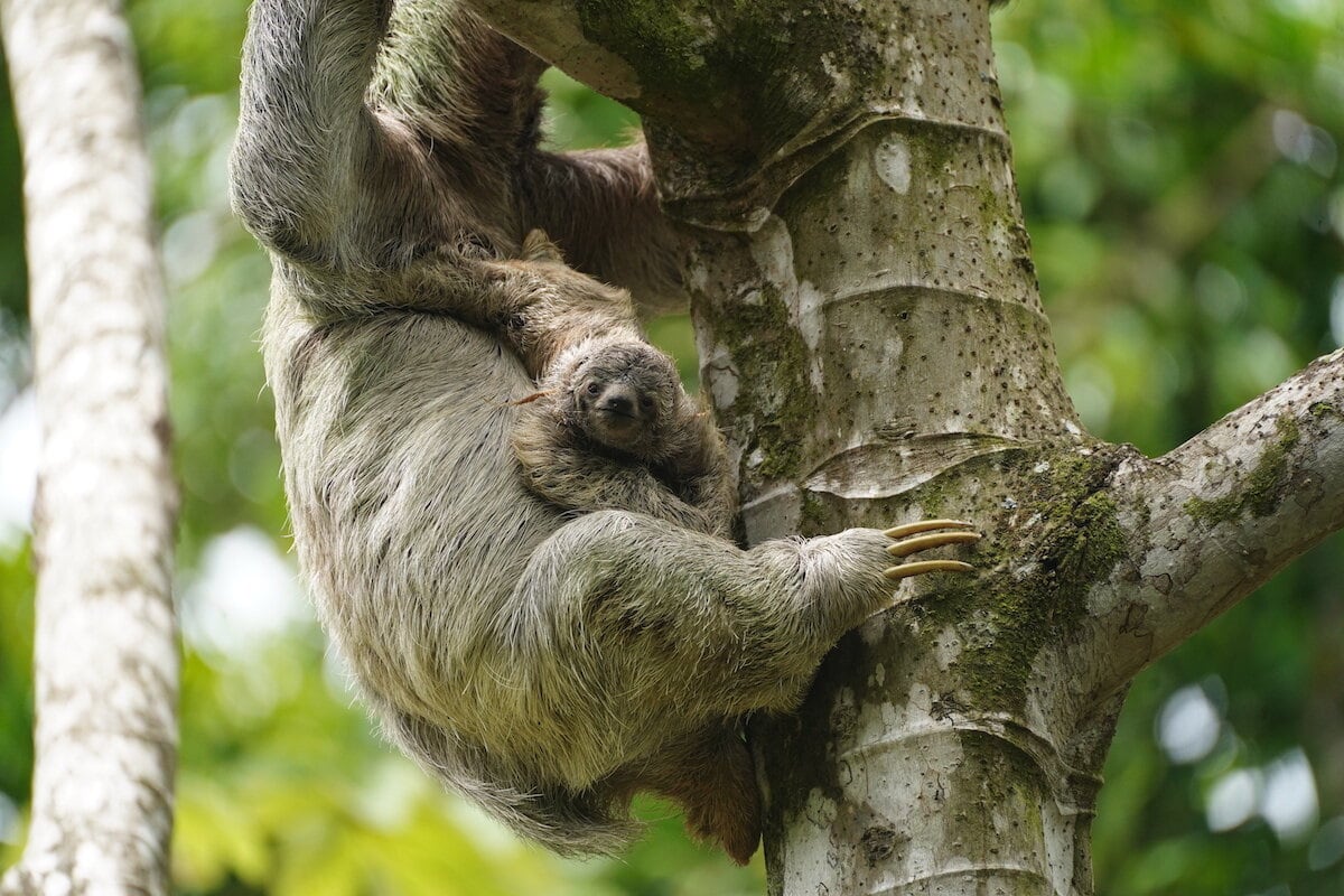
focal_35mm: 300
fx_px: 11199
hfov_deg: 6.9
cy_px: 448
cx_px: 672
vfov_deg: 4.6
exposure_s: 1/1000
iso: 1250
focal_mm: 300
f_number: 6.3
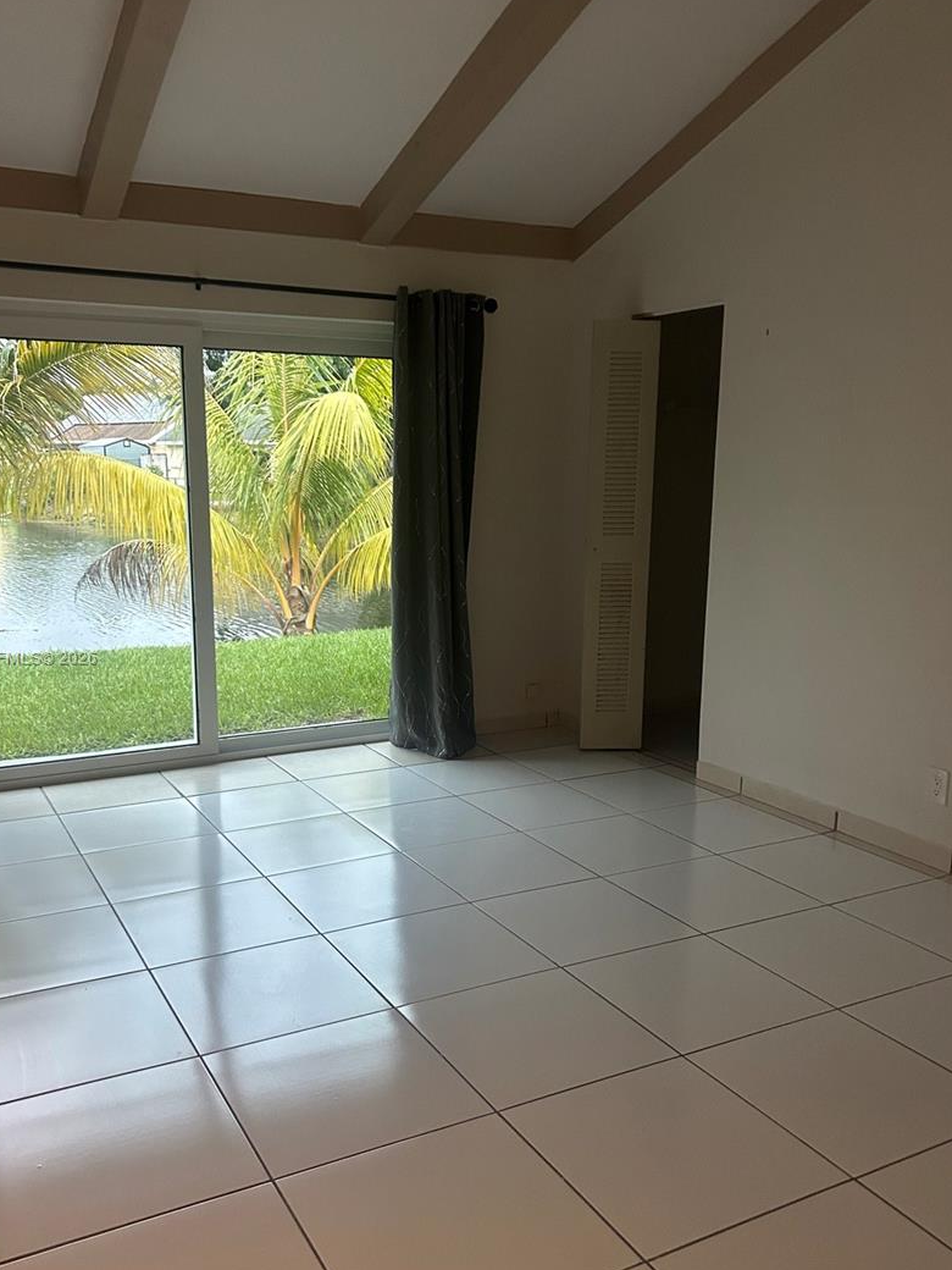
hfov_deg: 46.7
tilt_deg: -10.6
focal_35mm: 30
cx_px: 420
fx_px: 1100
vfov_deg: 59.9
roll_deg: +0.2
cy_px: 659
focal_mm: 5.7
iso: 400
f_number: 1.5
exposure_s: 1/60
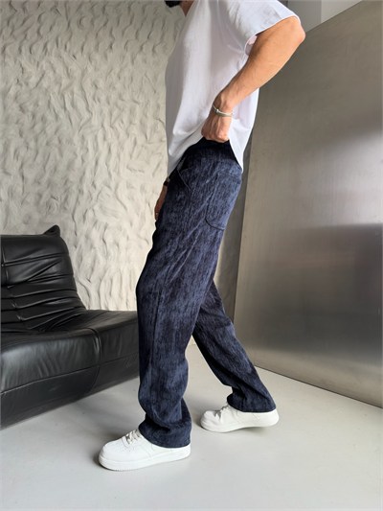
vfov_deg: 71.6
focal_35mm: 24
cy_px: 256
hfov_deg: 56.8
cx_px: 192
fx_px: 354
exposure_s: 1/121
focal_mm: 6.93
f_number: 1.8
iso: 100
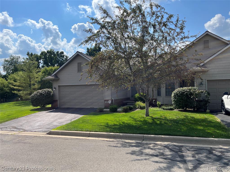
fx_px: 173
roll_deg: +0.6
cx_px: 115
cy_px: 86
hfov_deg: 67.3
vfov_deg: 53.1
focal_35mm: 26
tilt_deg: +1.5
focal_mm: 5.1
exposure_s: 1/3135
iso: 50
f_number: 1.6
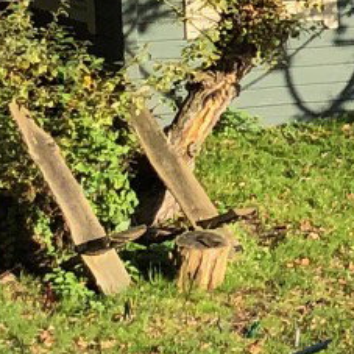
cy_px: -225
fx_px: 2545
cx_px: 1028
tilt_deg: -6.9
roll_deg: +0.5
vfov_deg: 7.8
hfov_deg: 7.2
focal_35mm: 220
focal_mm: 4
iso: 20
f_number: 1.8
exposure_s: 1/1171
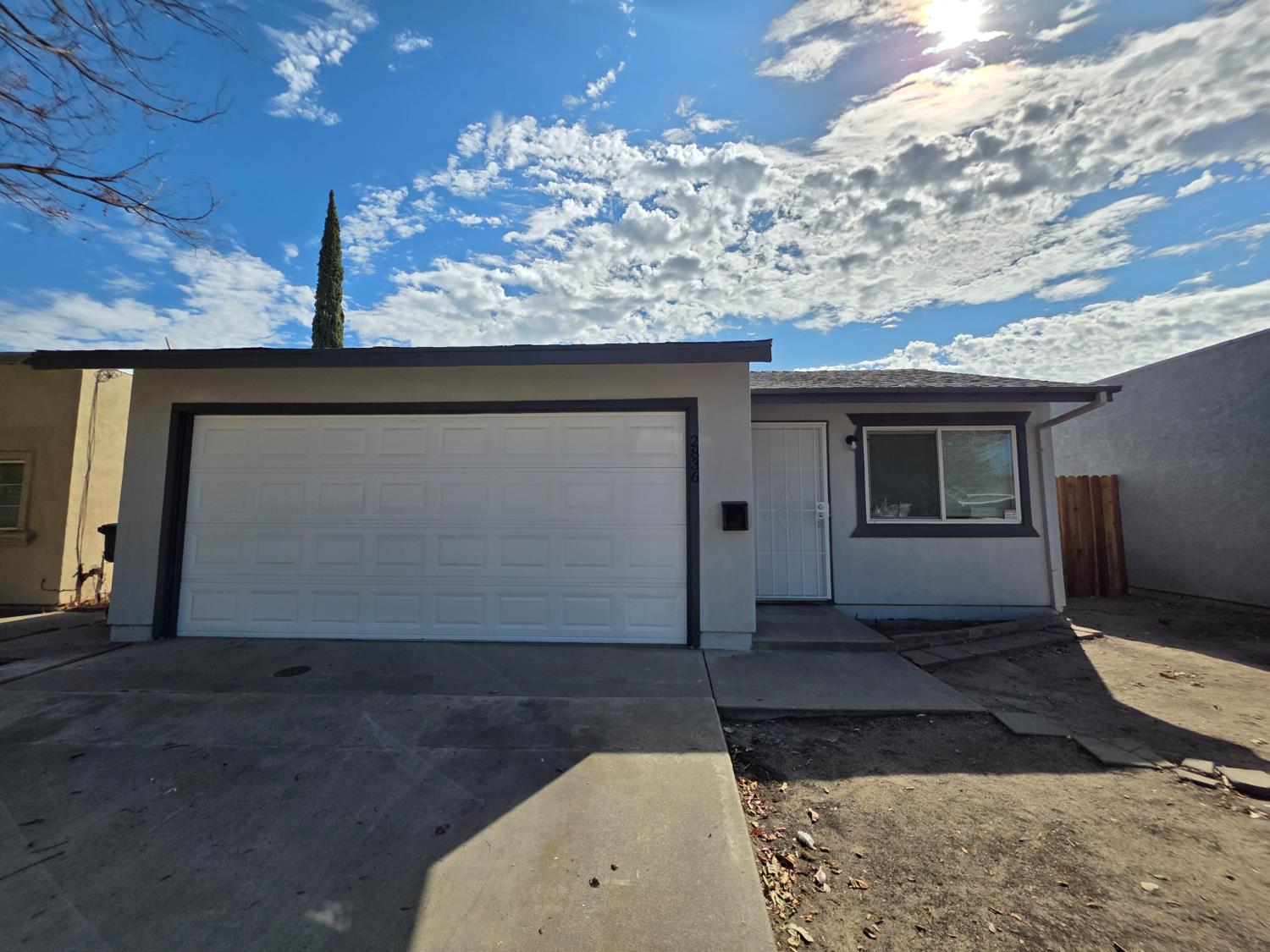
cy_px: 476
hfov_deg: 106.2
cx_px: 635
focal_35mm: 13
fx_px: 477
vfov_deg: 89.9
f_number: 1.9
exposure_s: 1/3345
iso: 40
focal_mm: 2.2
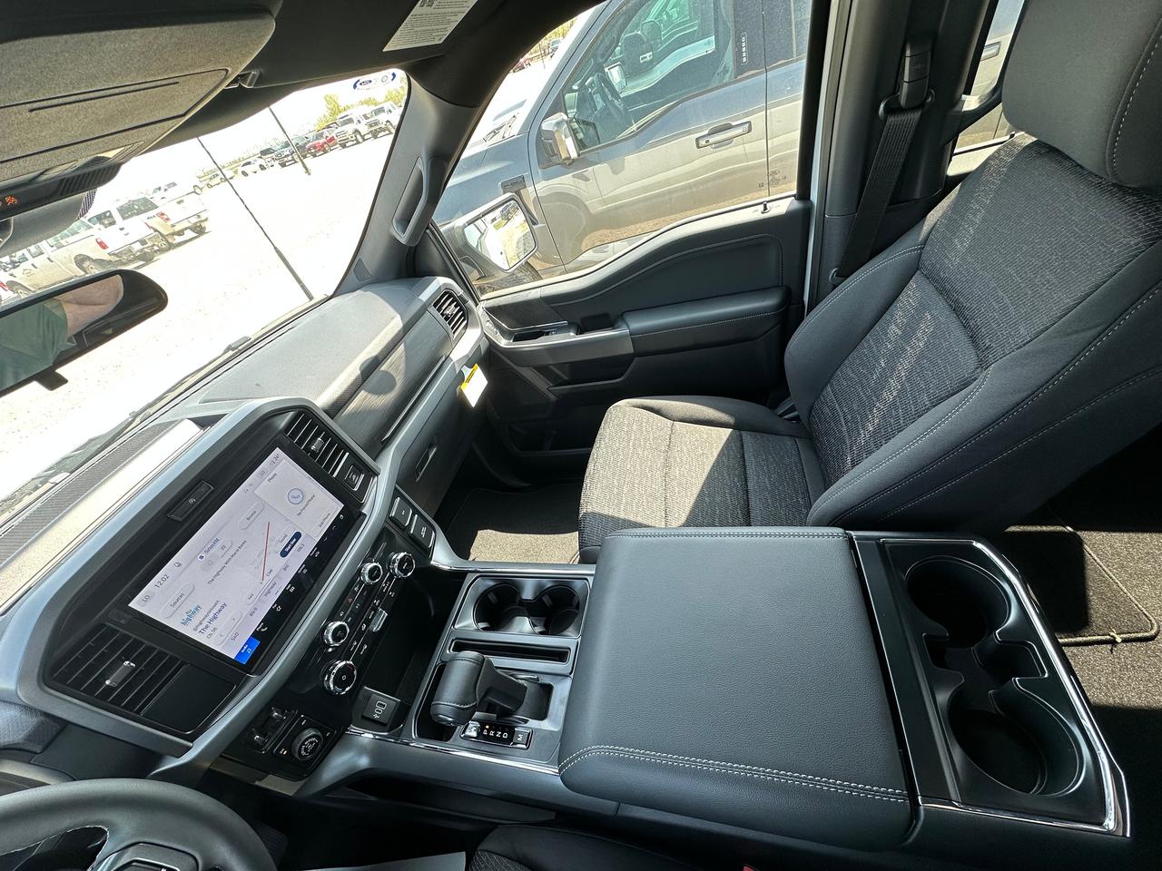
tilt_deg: -40.1
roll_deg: +22.0
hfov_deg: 102.1
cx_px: 581
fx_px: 470
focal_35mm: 14
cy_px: 436
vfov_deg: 85.7
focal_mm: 2.22
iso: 50
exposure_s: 1/99
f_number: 2.2
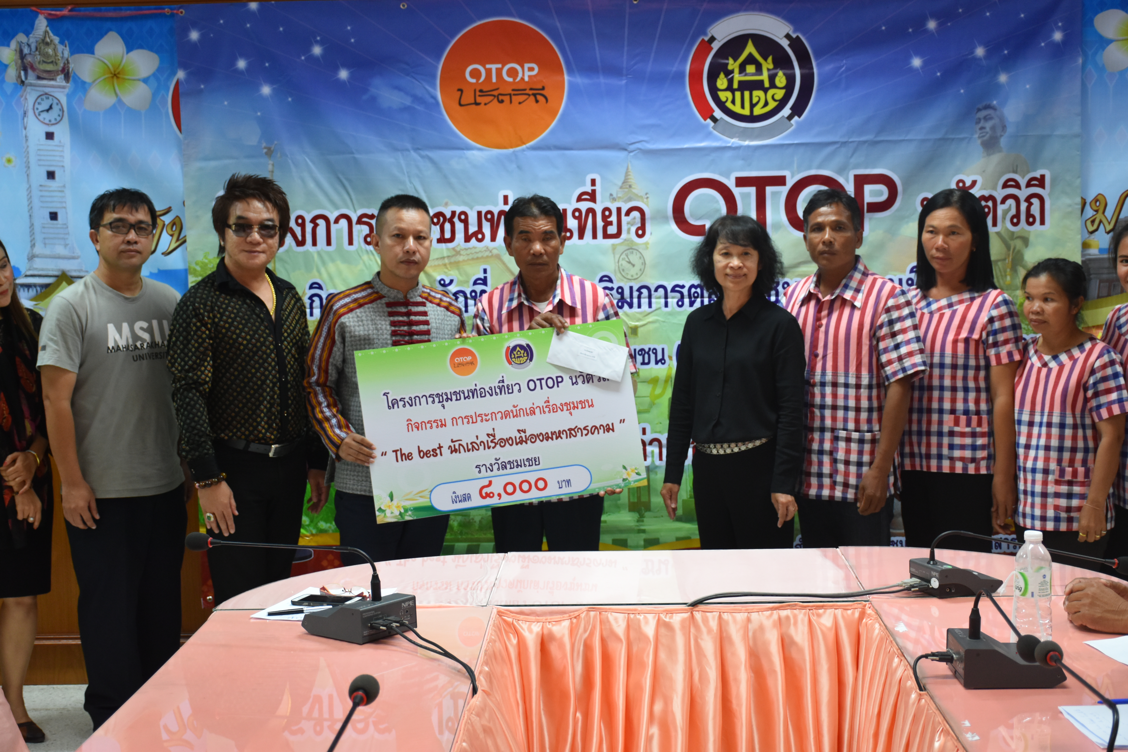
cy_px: 376
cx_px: 564
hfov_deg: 37.9
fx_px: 1645
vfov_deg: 25.8
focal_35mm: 52
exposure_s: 1/60
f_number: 4.2
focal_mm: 35
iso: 1000
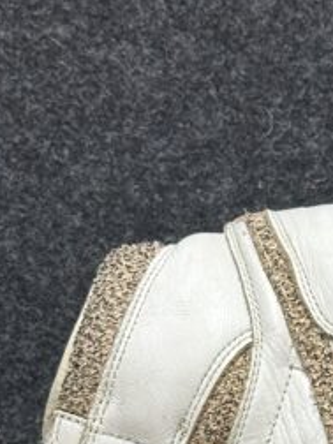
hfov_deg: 9.5
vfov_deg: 12.7
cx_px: 507
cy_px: 545
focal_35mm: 152
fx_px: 1950
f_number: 1.78
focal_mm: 6.86
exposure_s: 1/60
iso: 250
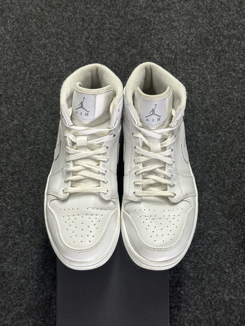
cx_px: 122
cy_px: 163
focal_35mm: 48
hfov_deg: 30.3
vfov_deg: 39.7
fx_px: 453
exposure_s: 1/50
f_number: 1.78
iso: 125
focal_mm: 6.86
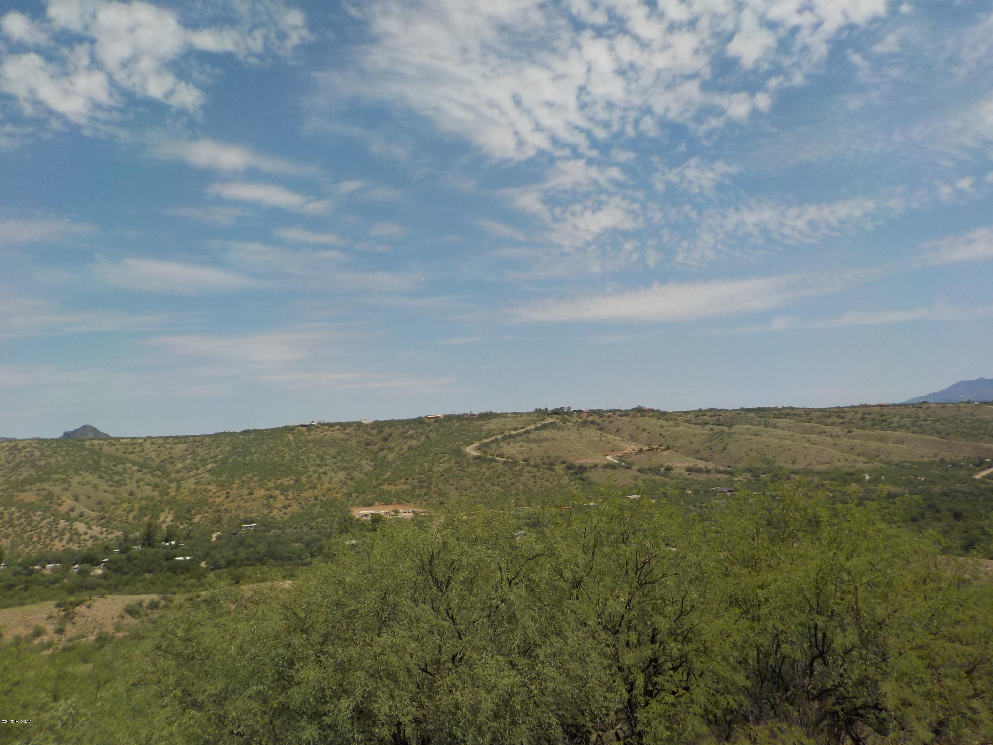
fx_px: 861
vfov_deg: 46.8
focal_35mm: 30
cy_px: 372
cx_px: 496
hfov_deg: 60.0
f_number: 6.6
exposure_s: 1/500
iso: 125
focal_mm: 4.1
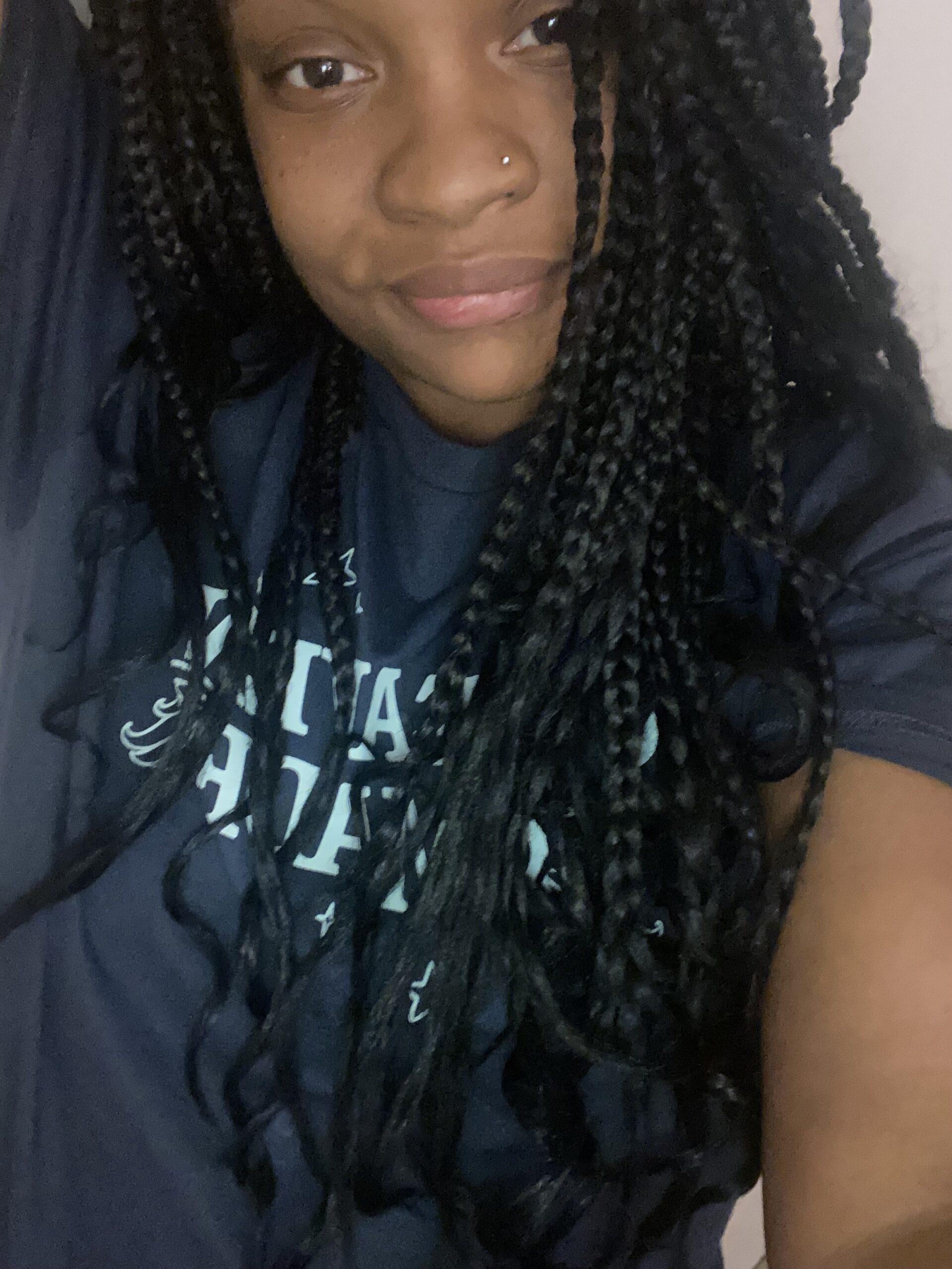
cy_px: 634
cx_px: 476
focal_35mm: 30
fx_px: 1100
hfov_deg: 46.8
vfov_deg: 60.0
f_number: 2.2
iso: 800
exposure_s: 1/16
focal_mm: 2.71
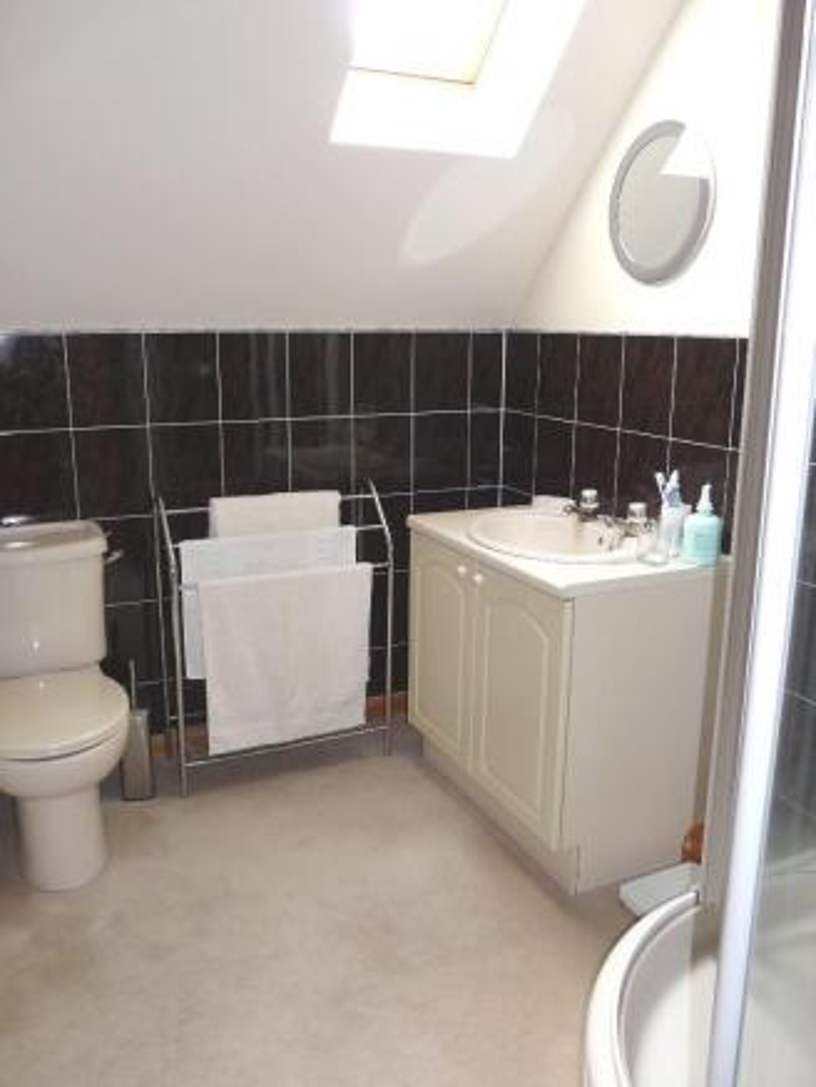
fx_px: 880
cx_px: 408
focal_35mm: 28
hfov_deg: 49.8
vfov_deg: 63.4
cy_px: 544
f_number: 2.8
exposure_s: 1/30
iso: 100
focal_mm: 4.6
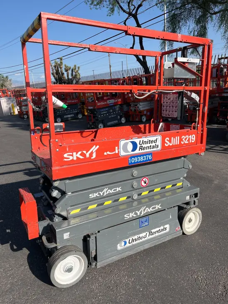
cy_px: 152
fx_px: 228
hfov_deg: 53.1
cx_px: 114
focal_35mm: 26
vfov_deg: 67.3
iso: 50
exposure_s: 1/3521
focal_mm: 5.1
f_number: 1.6
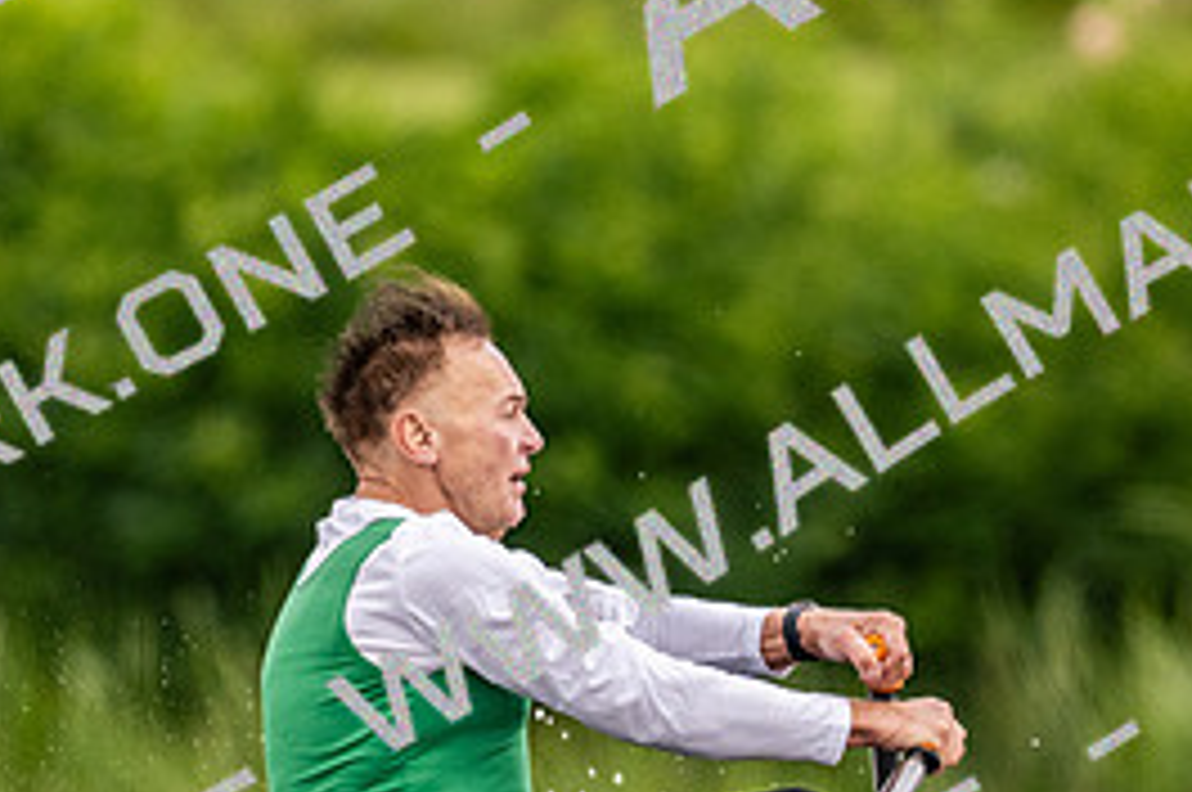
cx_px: 882
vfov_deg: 0.7
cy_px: 765
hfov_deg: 1.0
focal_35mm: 1970
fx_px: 65148
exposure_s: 1/2500
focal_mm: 600
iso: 720
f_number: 4
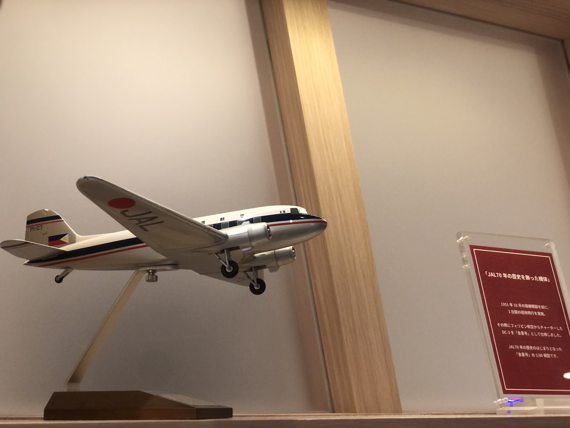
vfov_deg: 25.7
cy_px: 214
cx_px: 285
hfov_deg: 33.8
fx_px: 939
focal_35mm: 57
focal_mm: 6.6
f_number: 2.8
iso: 250
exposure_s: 1/31
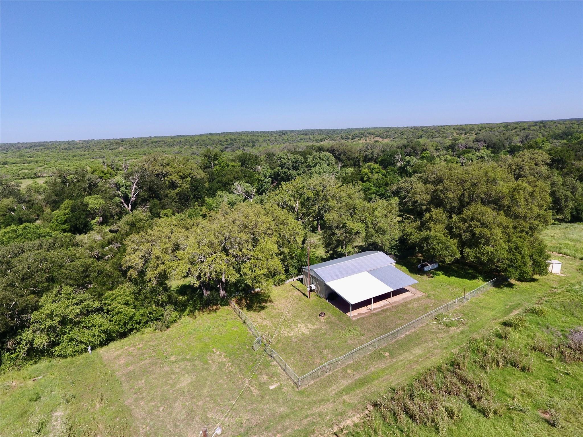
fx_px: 337
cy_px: 218
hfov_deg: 81.7
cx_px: 292
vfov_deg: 66.0
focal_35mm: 20
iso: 100
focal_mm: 3.61
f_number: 2.8
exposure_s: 1/781
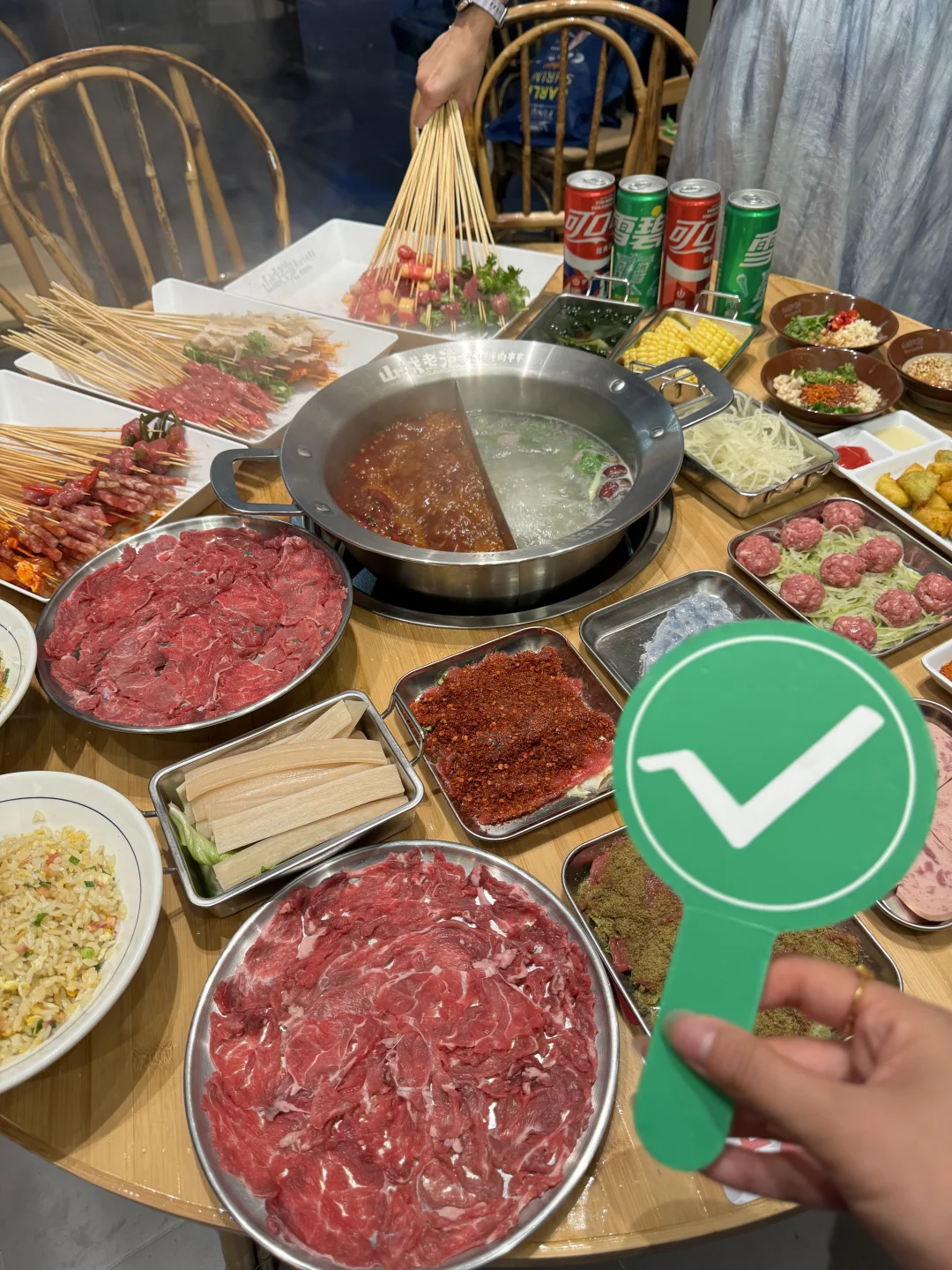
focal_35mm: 24
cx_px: 476
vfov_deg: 71.6
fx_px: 880
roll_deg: +3.8
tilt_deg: -43.5
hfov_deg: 56.8
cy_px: 635
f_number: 1.78
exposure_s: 1/77
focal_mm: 6.76
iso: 200
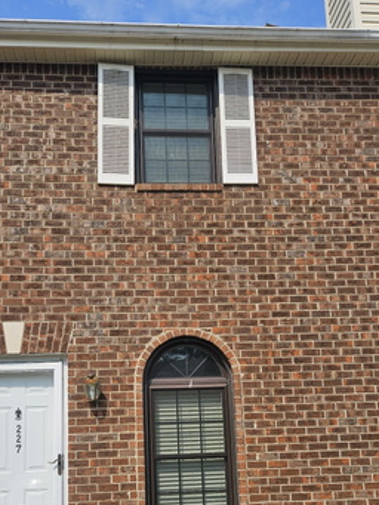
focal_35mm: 36
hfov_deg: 39.7
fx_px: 525
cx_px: 187
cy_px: 381
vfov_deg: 49.2
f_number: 1.8
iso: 25
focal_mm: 5.4
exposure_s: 1/2192
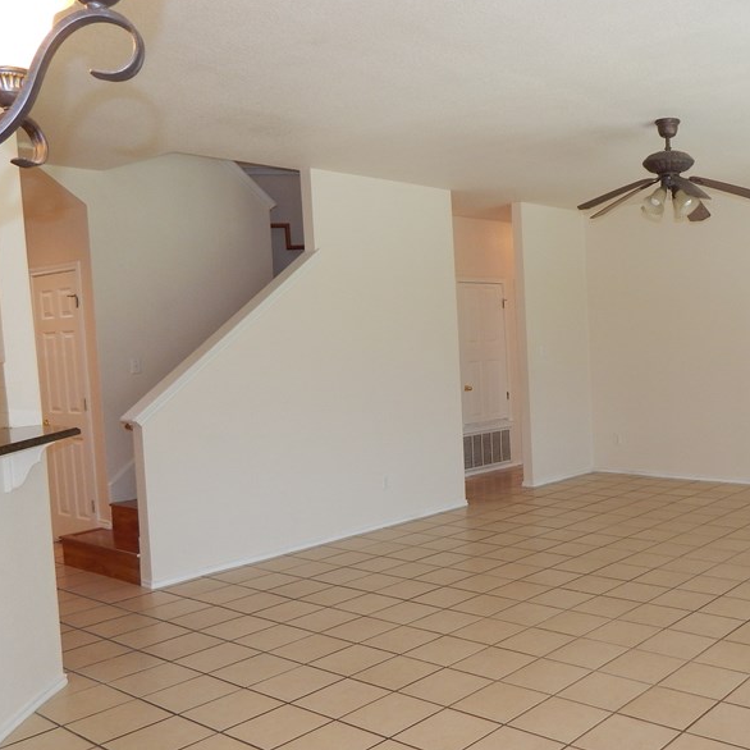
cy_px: 392
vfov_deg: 48.4
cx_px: 587
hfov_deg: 46.2
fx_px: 833
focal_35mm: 34
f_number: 3
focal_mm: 4
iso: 160
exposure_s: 1/30
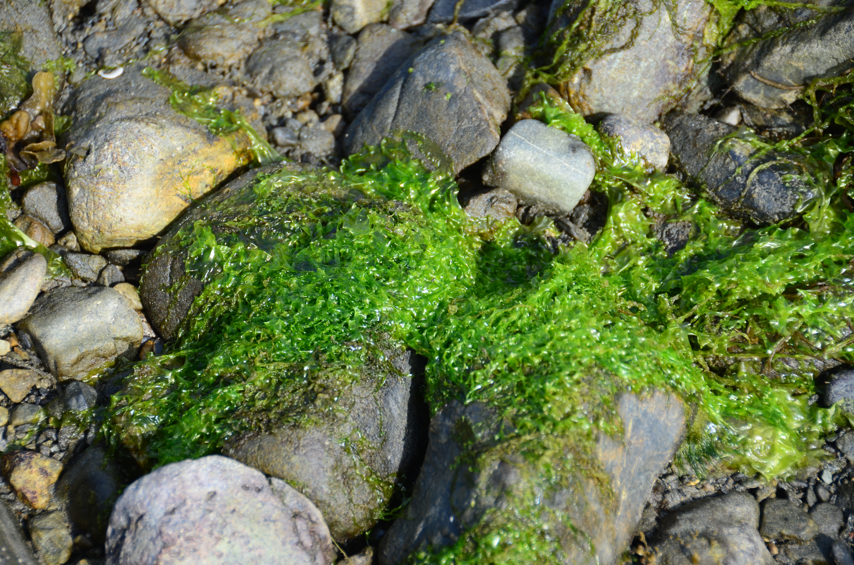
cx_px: 427
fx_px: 3977
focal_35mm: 168
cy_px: 282
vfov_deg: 8.1
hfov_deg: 12.3
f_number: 5.6
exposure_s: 1/200
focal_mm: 112
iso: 100
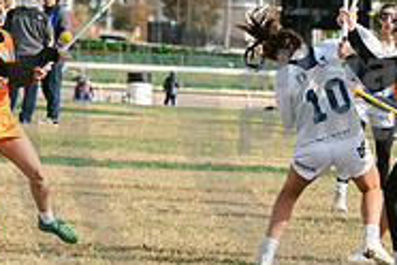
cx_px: 386
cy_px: 93
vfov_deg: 3.0
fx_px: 4995
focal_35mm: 453
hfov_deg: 4.5
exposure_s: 1/1600
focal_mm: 145
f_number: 5
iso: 250
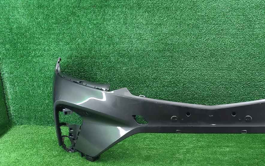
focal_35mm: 45
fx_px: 325
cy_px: 85
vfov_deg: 28.6
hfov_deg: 42.4
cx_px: 211
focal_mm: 5.4
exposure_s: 1/50
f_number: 1.8
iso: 219
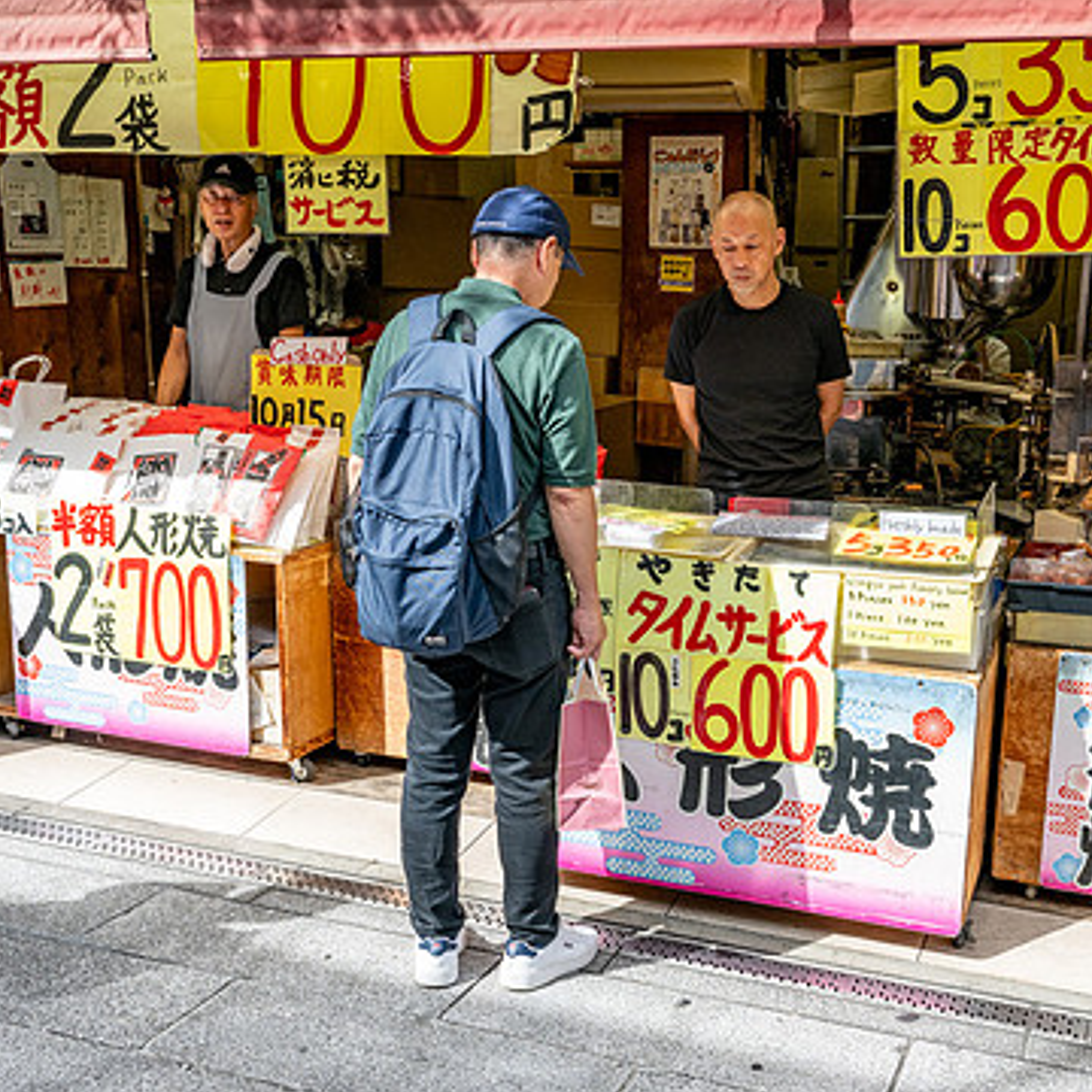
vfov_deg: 42.8
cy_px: 579
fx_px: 1392
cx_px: 702
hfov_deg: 42.4
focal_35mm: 39
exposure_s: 1/320
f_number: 8
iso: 360
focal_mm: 24
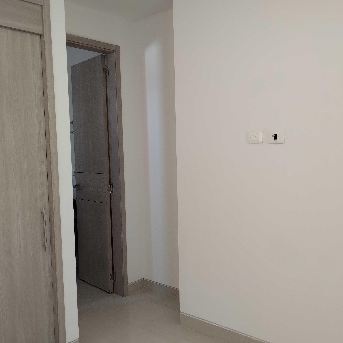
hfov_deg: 48.4
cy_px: 175
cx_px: 159
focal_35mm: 34
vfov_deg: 48.4
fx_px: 381
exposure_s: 1/40
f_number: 1.8
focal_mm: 4.27
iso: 438
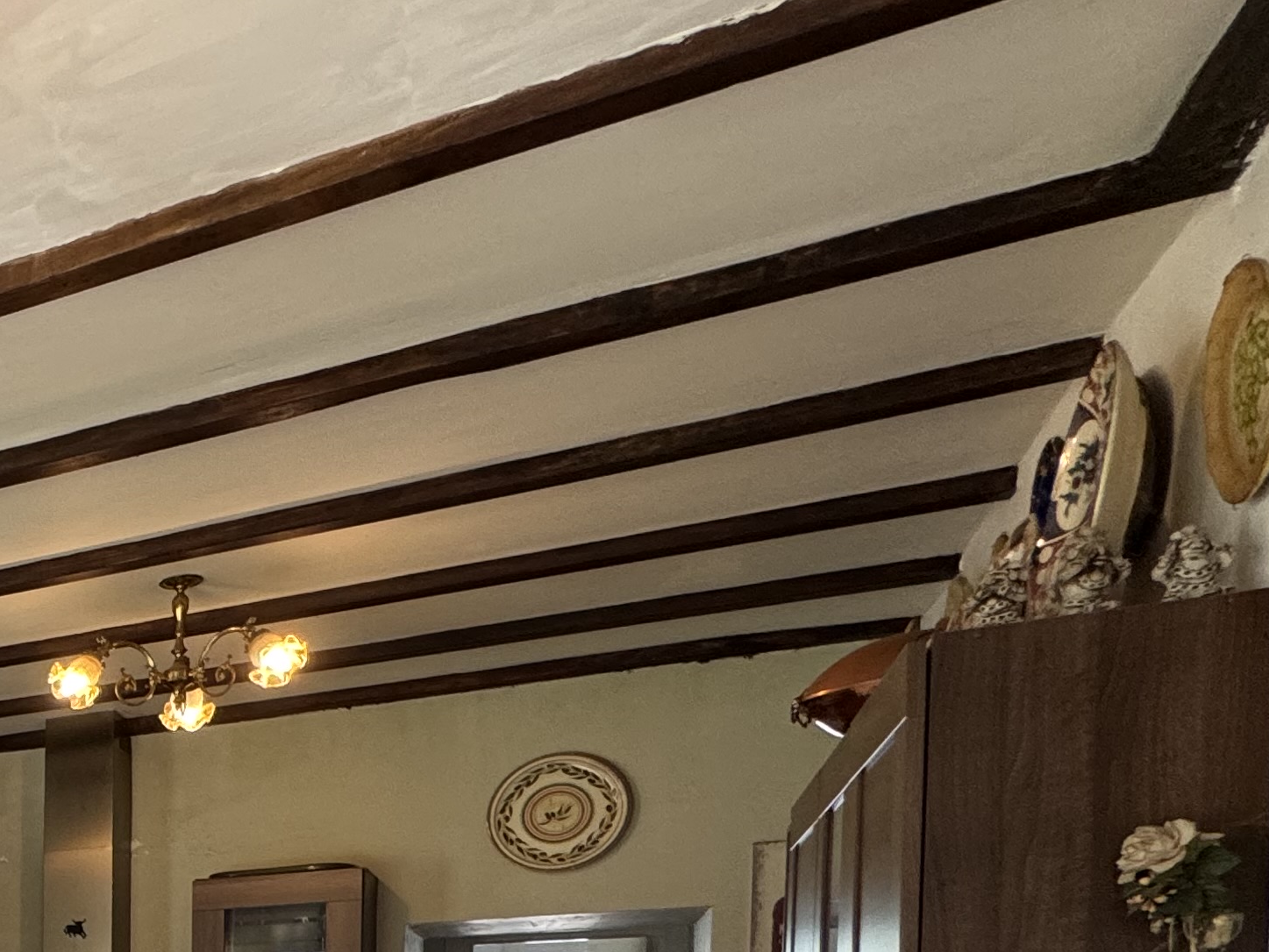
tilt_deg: -3.0
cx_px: -436
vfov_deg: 31.3
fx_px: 1430
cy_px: 1128
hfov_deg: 33.1
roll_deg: +1.0
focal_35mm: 39
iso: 160
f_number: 2.2
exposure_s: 1/100
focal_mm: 2.22
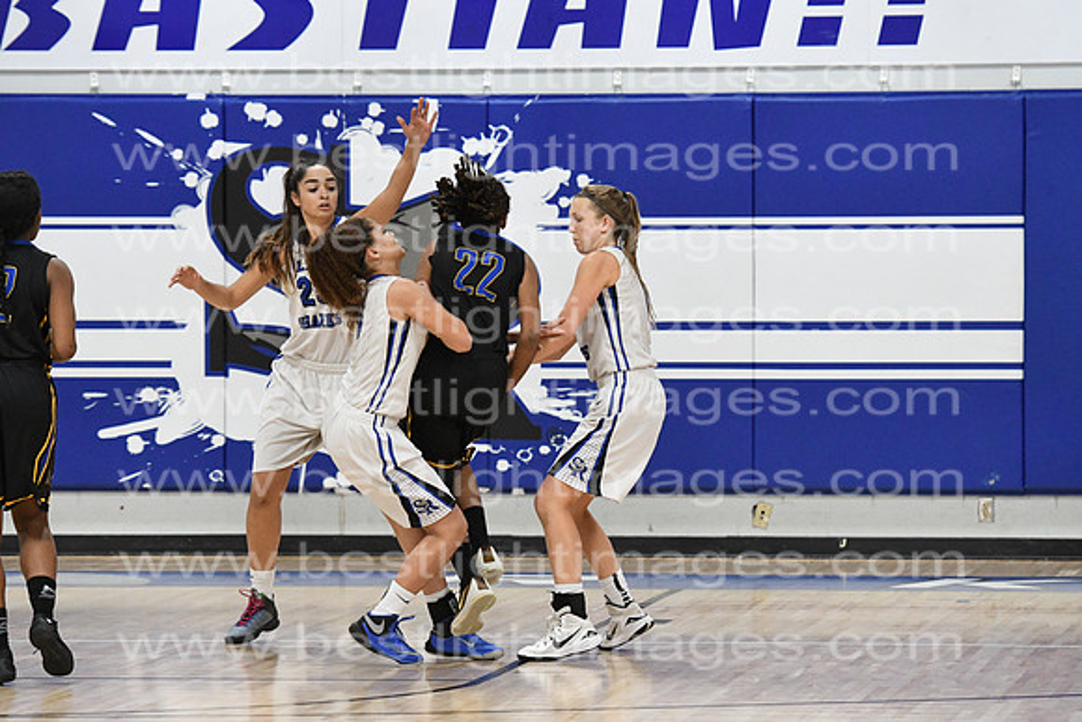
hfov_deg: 9.5
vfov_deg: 6.3
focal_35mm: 218
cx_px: 541
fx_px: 6538
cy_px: 361
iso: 5000
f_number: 4
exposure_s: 1/640
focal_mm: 145
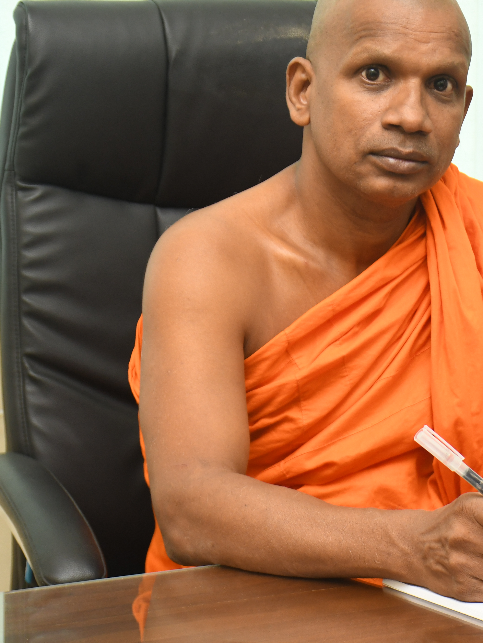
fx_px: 1916
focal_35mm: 103
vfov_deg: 19.1
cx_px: 338
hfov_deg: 14.3
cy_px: 297
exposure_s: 1/80
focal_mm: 42
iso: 800
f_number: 5
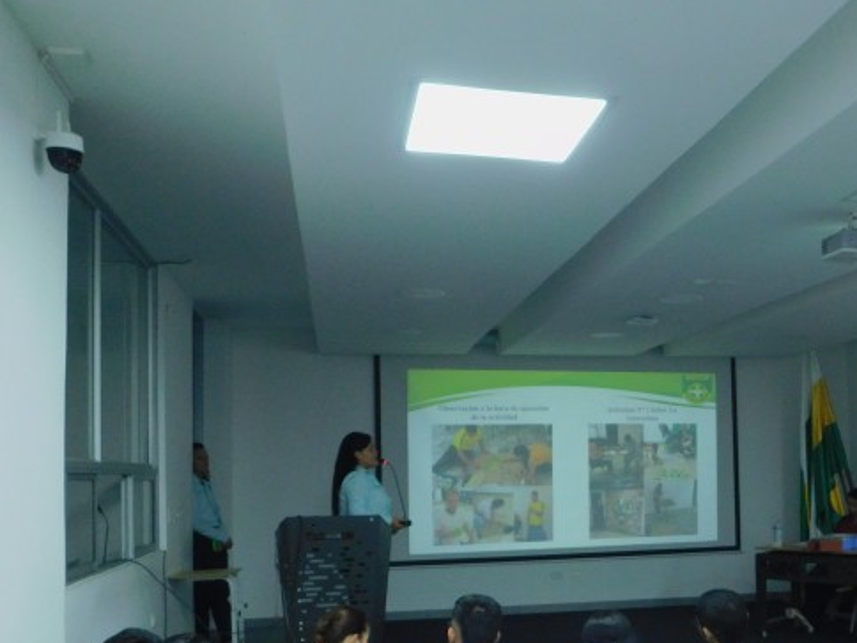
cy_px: 436
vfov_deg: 37.3
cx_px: 595
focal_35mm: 38
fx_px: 941
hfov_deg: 47.9
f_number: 3
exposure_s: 1/30
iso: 250
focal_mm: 4
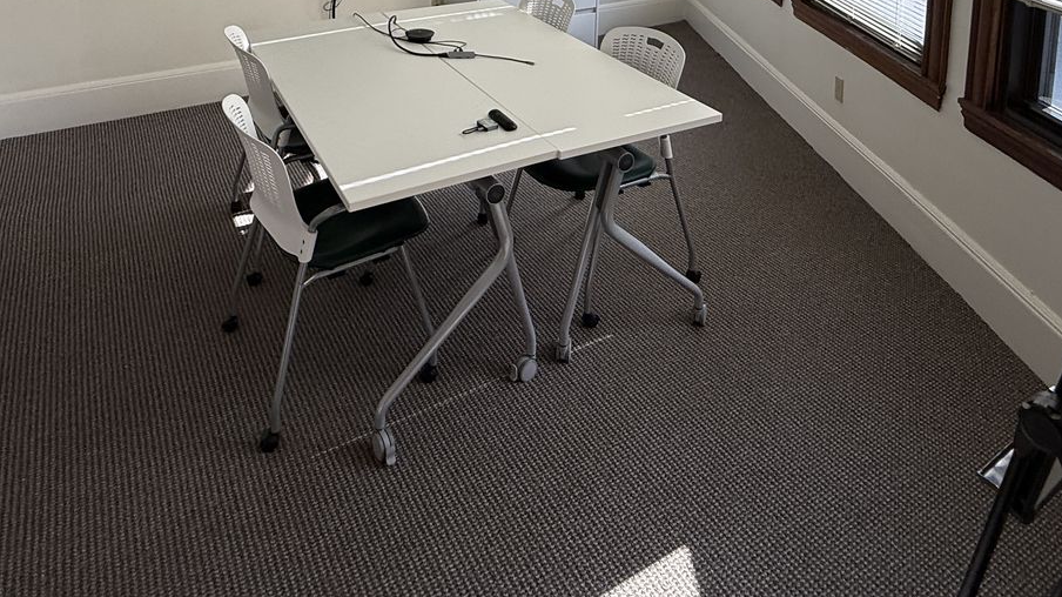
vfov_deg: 35.1
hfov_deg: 69.8
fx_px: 760
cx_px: 488
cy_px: -98
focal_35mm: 27
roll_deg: -0.2
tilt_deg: -6.6
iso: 64
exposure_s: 1/240
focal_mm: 2.22
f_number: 2.2
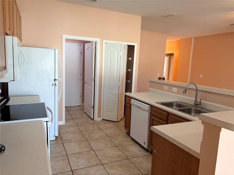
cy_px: 88
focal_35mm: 26
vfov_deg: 53.1
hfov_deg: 67.3
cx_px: 117
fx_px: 176
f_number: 1.6
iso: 80
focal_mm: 5.96
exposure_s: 1/60
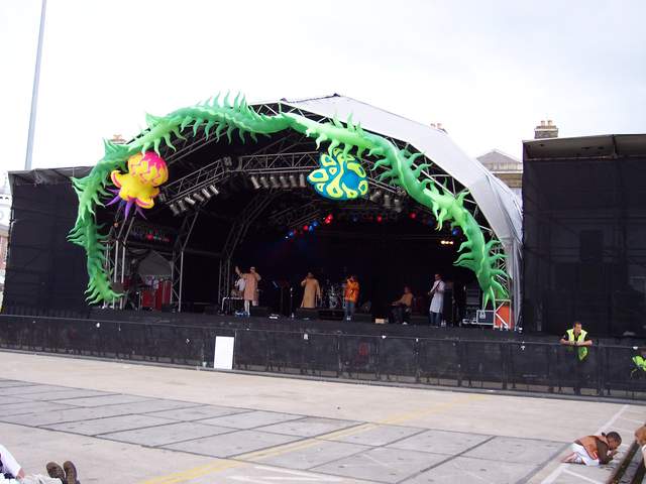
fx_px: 709
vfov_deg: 37.7
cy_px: 242
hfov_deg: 49.0
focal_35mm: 38
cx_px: 323
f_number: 2.8
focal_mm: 8
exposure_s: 1/500
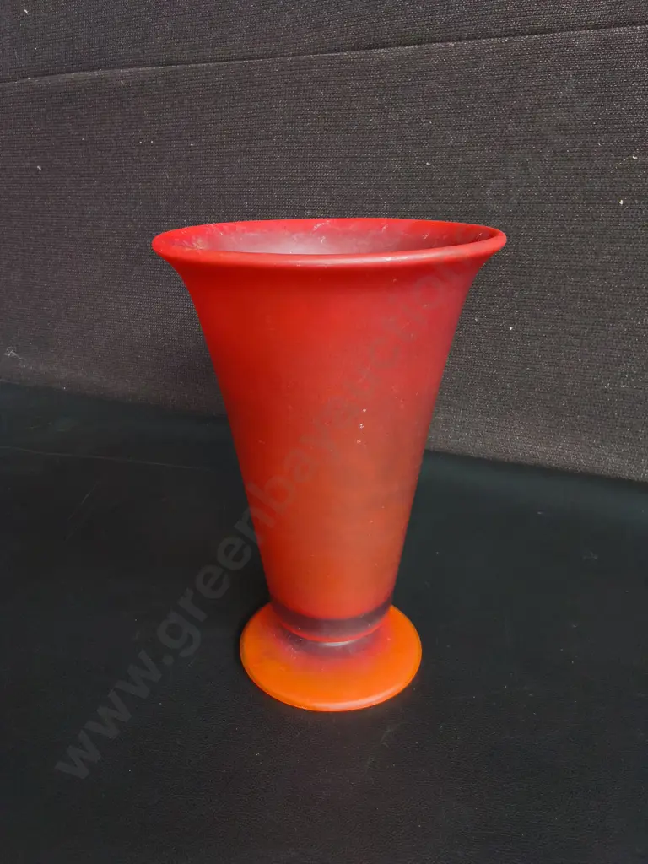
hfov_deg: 51.4
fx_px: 674
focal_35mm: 27
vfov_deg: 65.3
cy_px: 432
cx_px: 324
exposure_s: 1/100
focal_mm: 2.87
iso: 160
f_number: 2
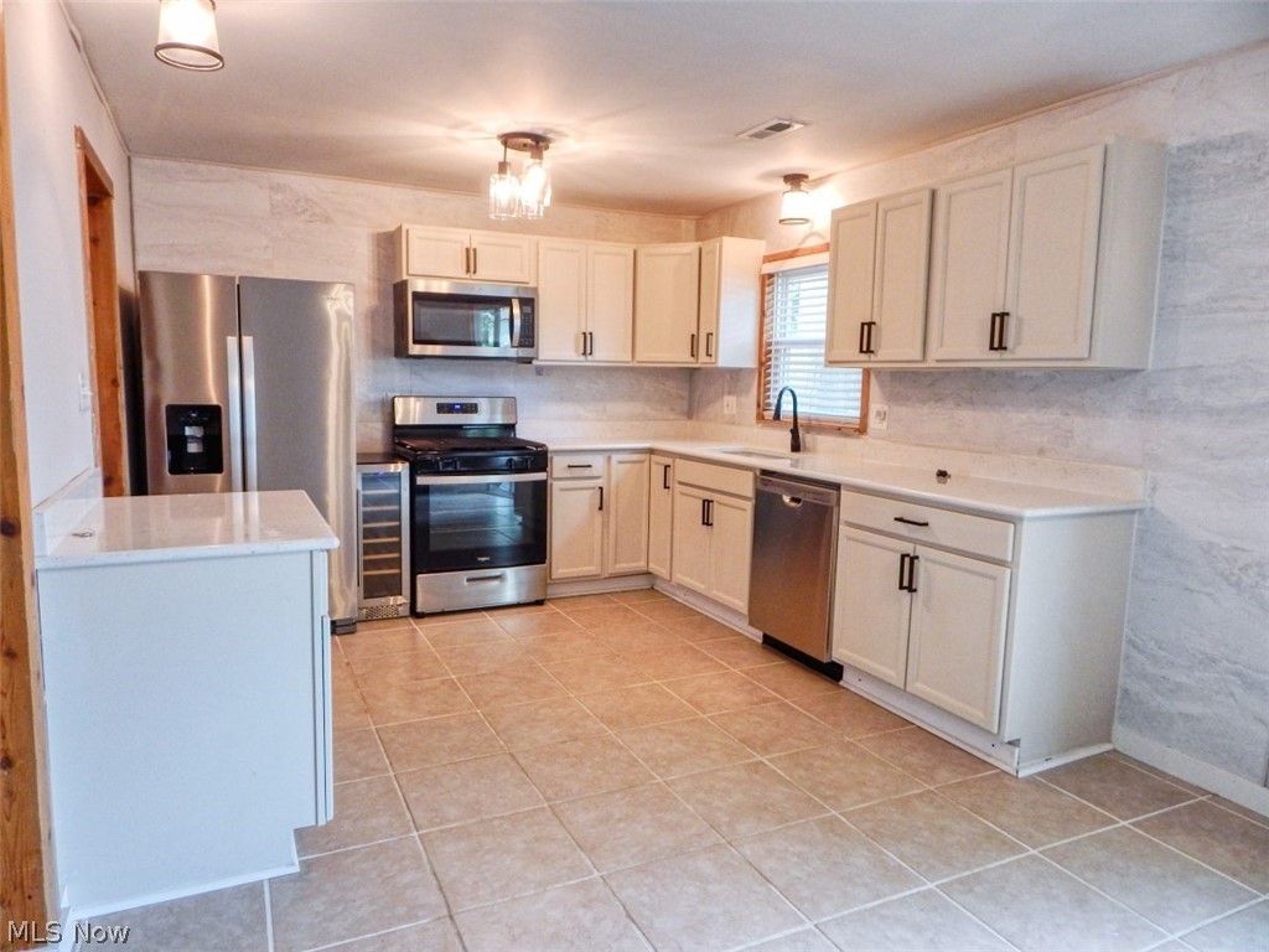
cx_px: 634
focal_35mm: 22
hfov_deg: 76.4
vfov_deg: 61.1
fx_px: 807
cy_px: 476
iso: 180
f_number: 3
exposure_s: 1/30
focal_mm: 4
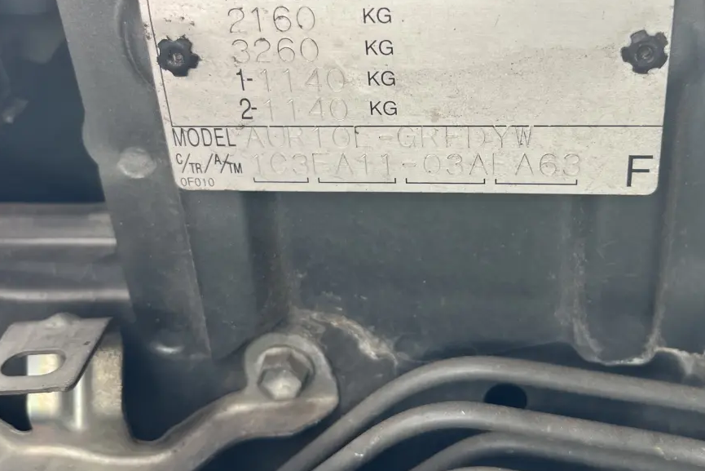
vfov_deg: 33.2
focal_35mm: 40
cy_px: 167
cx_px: 426
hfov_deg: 48.1
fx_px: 783
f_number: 1.6
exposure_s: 1/307
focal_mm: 5.1
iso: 50
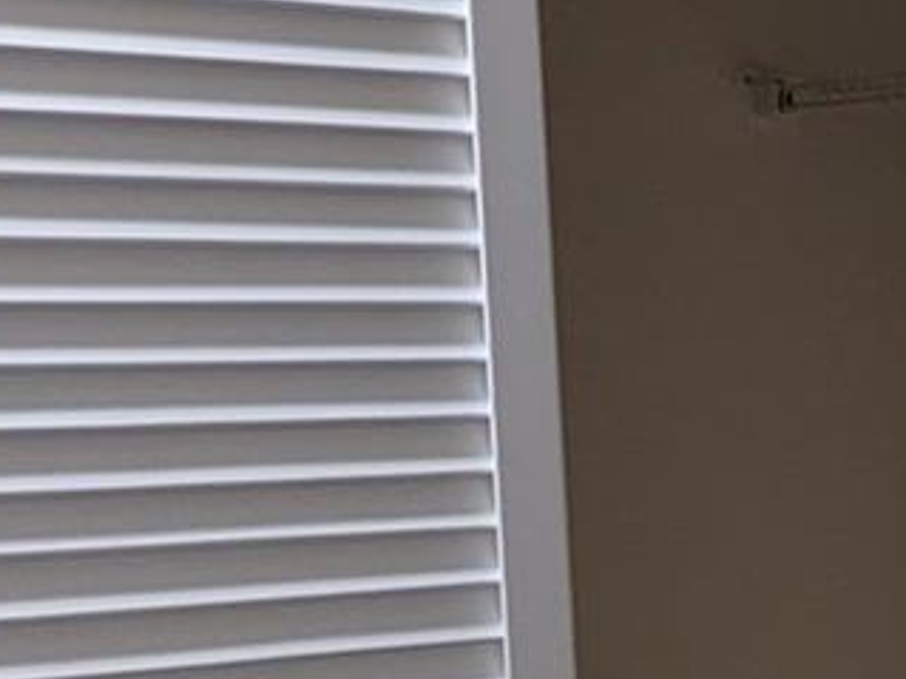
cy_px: 432
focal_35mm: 65
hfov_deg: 20.2
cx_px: 1681
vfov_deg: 22.5
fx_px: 1701
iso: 190
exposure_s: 1/24
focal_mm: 1.95
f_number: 2.2
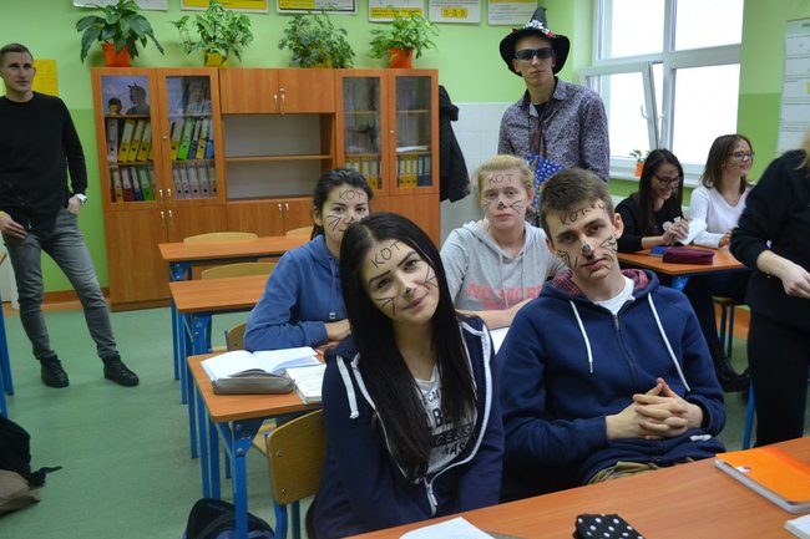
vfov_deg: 36.9
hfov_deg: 53.1
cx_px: 405
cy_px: 270
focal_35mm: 36
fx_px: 810
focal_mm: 24
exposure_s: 1/60
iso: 900
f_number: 4
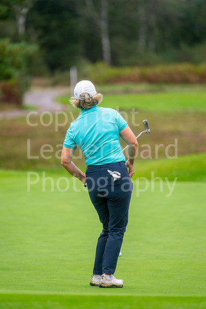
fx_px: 2575
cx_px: 103
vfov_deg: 6.9
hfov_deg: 4.6
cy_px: 154
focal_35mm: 300
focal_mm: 300
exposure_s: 1/800
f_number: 4
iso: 400
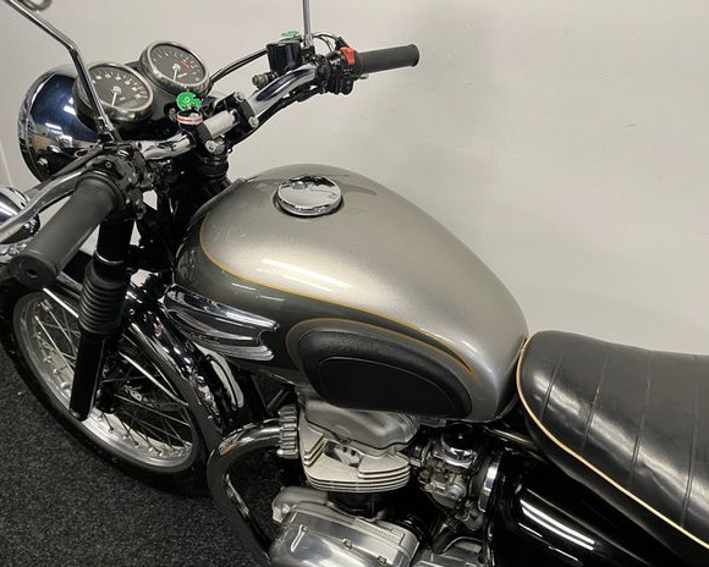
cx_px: 368
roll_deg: -2.5
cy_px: 292
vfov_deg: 51.5
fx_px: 588
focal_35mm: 28
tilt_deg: -35.4
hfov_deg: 62.2
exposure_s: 1/50
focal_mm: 5.1
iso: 100
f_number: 1.6
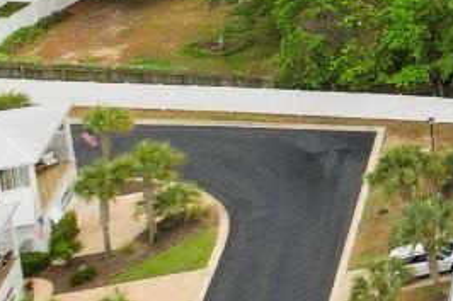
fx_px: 1685
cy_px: -495
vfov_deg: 8.9
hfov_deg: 10.8
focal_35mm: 134
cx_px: 1332
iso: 100
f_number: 2.8
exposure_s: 1/120
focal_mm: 8.38
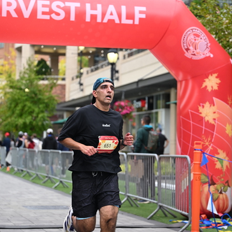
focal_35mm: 90
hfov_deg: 19.3
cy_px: 106
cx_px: 116
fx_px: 682
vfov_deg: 19.3
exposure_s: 1/2000
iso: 640
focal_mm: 70
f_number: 2.8
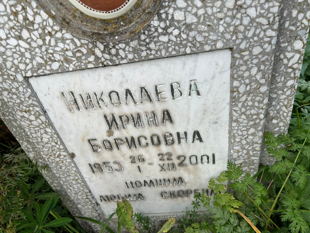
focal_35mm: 26
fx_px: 233
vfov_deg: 53.1
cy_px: 116
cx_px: 155
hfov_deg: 67.3
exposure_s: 1/310
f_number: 1.5
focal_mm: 5.7
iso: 50
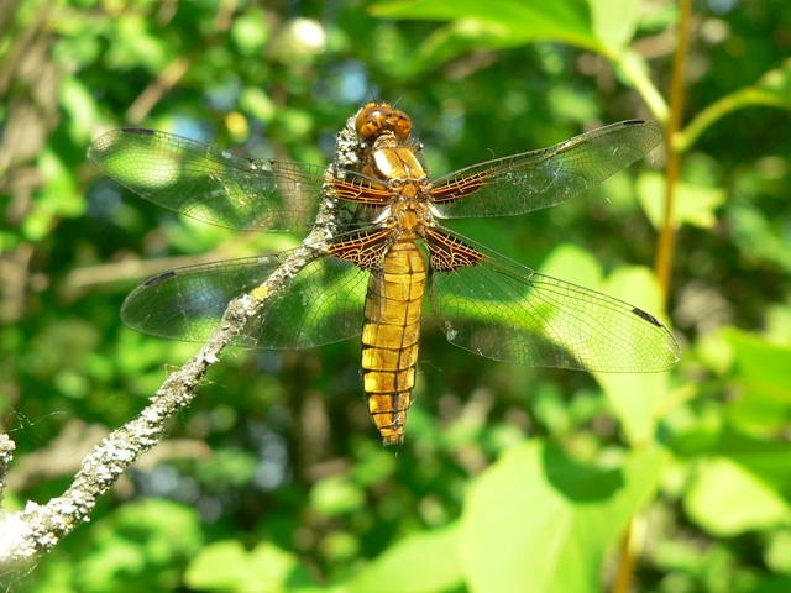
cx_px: 396
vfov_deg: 20.2
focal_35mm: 73
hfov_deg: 26.7
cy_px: 296
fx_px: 1668
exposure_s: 1/160
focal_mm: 12.1
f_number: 4
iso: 80
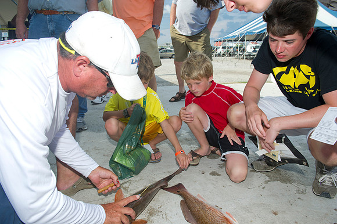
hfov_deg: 73.8
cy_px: 112
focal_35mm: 24
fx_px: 225
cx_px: 168
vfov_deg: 53.1
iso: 125
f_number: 7.1
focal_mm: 24
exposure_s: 1/320
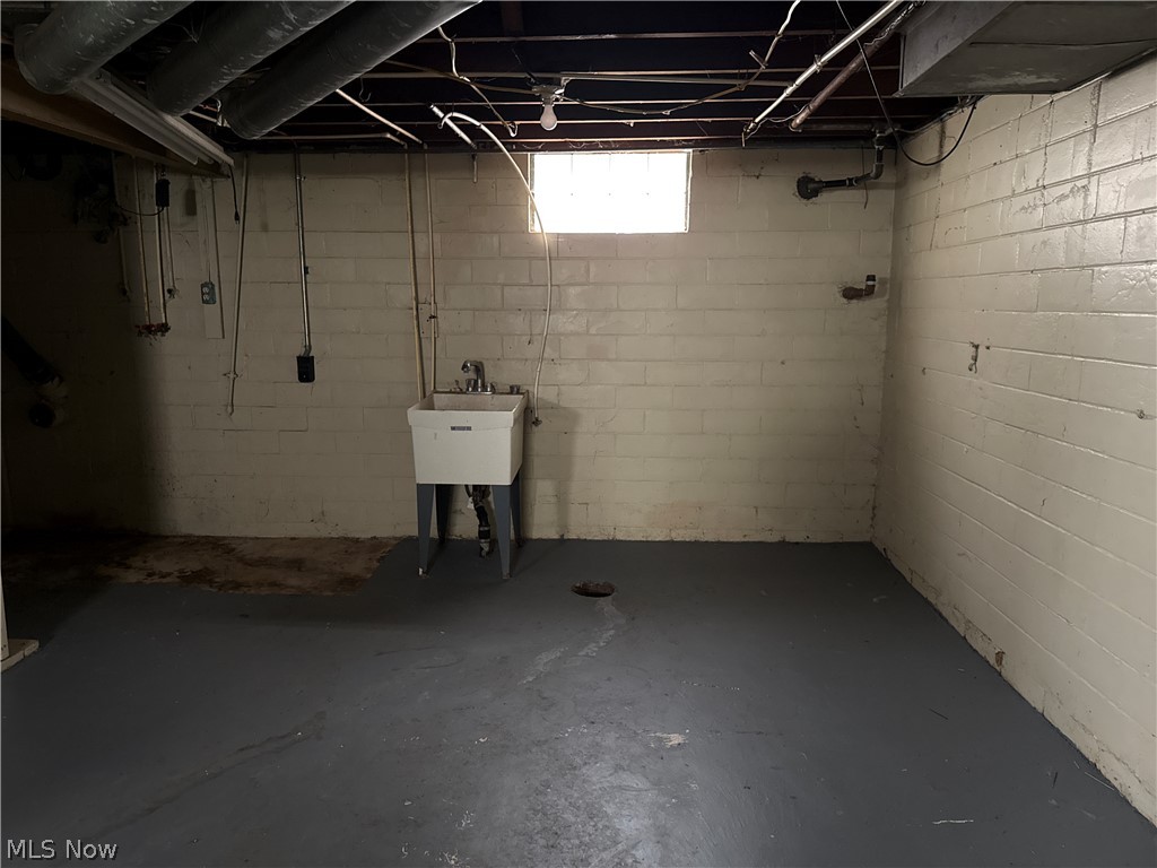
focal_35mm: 24
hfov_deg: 71.6
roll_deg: +0.0
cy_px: 434
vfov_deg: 56.8
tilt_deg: -8.8
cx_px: 578
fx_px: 802
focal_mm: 6.76
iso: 1000
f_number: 1.78
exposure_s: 1/30
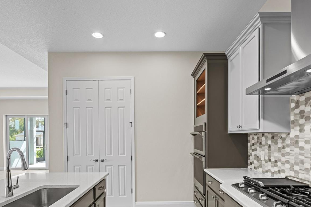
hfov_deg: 78.6
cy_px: 137
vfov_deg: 56.1
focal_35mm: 22
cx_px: 160
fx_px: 190
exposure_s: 1/6
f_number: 8
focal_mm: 16
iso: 400
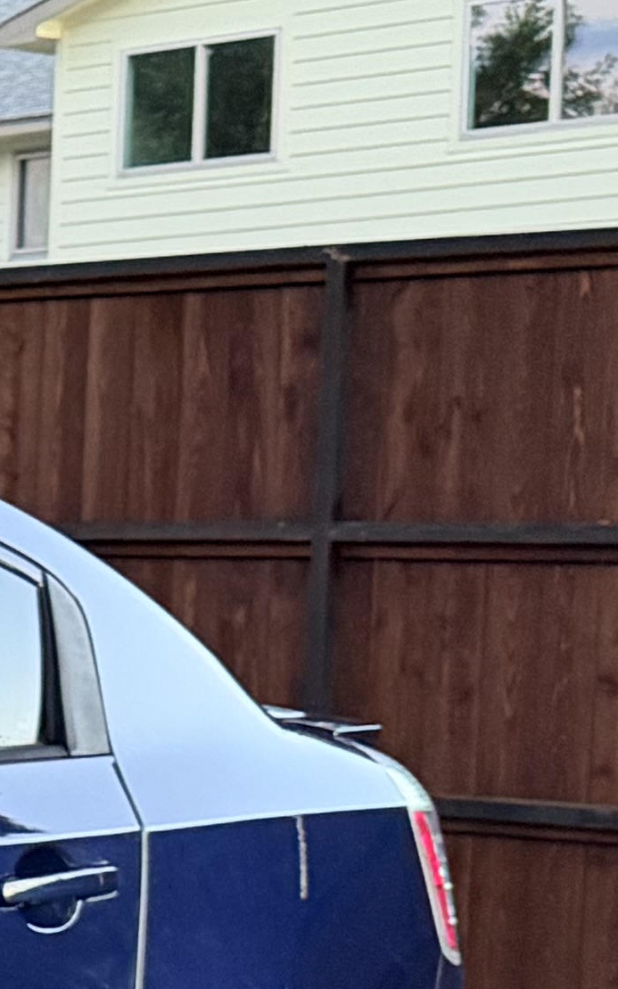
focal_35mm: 131
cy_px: 927
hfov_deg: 8.5
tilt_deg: -6.3
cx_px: -1166
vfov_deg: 15.7
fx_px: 3531
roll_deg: +0.2
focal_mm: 6.76
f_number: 1.78
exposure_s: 1/60
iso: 640
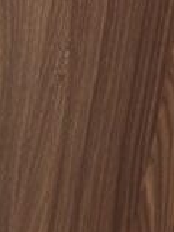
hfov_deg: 8.2
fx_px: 1086
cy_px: -325
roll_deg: -2.3
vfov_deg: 10.5
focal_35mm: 162
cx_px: -278
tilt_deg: -20.1
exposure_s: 1/50
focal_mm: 5.96
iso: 80
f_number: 1.6
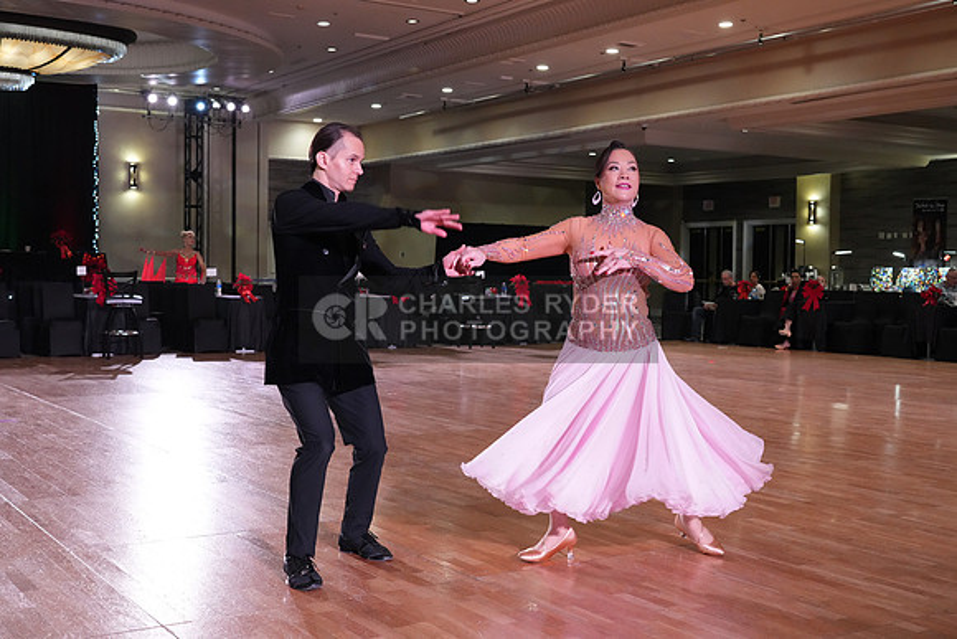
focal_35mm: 42
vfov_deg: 31.9
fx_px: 1117
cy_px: 320
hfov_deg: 46.4
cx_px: 478
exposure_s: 1/320
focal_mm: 42
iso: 5000
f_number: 5.6
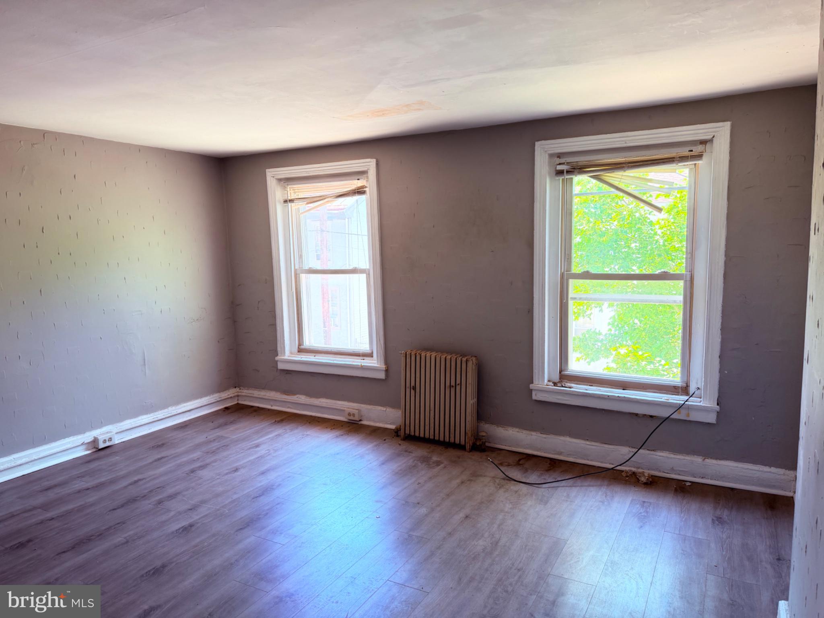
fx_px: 571
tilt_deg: -6.6
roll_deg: +1.2
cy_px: 309
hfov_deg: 71.6
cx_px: 412
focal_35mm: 24
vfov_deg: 56.8
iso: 125
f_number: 1.78
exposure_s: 1/121
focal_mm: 6.76
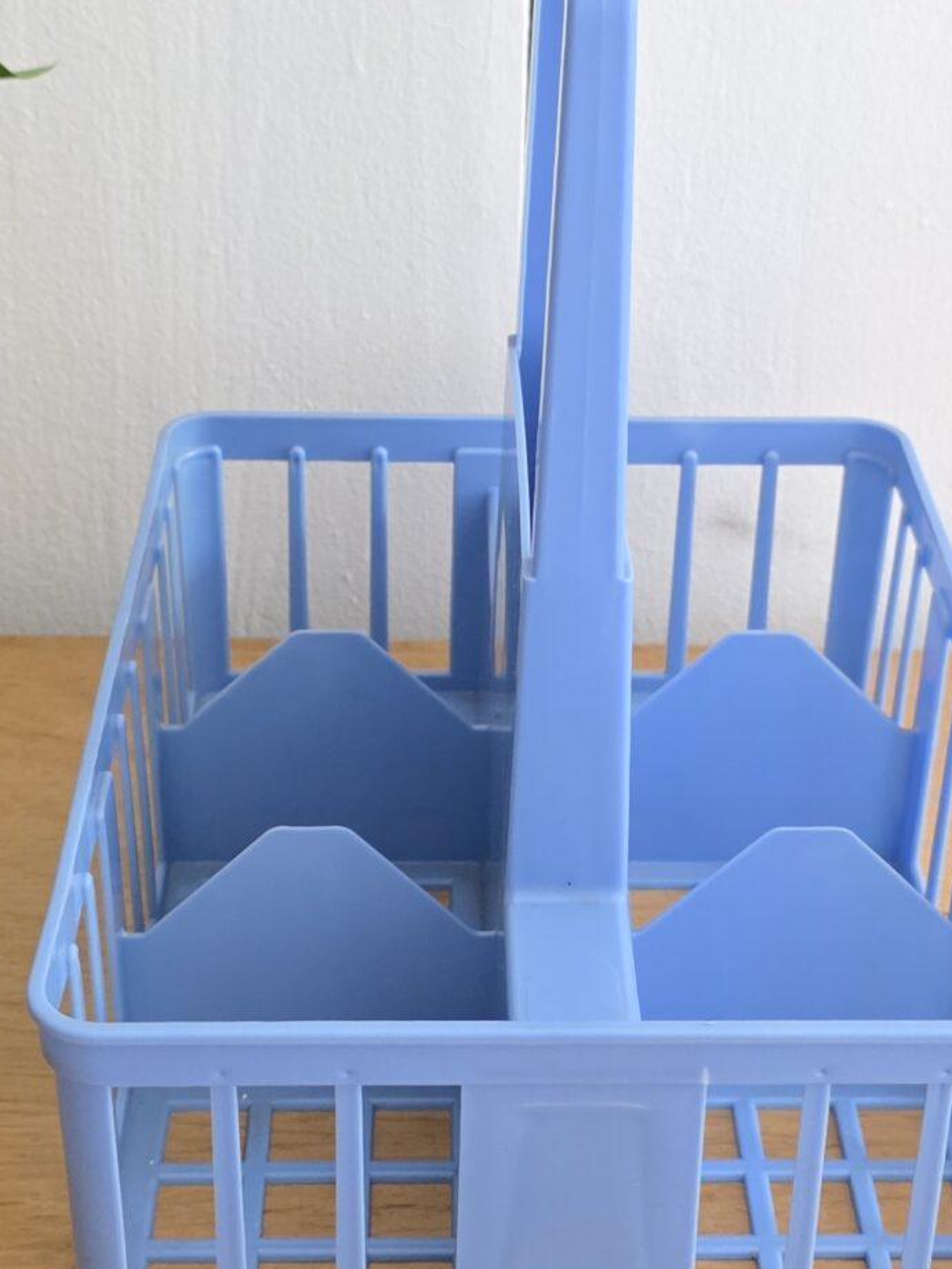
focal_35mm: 64
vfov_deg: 30.2
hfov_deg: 22.9
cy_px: 514
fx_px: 2347
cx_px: 497
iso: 2000
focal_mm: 6.3
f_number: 1.7
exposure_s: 1/60
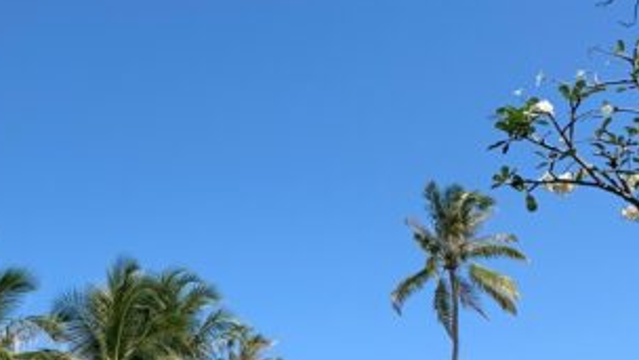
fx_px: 1186
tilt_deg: +11.1
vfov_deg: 16.9
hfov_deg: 27.8
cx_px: -48
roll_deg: -0.9
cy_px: 346
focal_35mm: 70
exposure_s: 1/2075
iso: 25
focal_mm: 4.25
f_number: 1.8
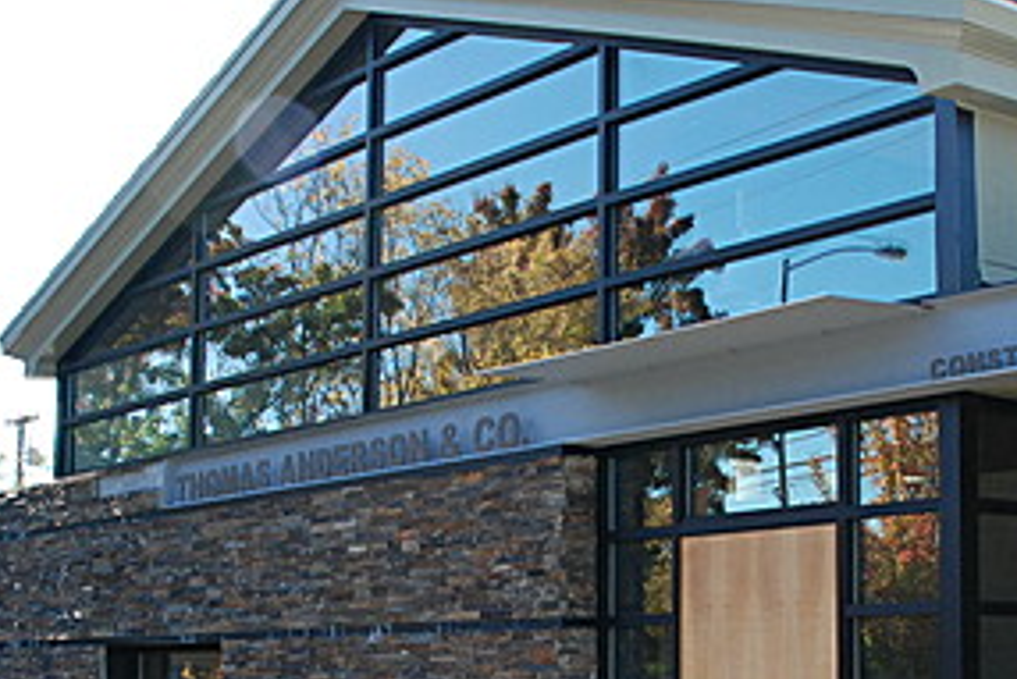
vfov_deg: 19.1
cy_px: 515
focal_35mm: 71
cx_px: 692
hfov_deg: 28.2
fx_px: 2007
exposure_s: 1/320
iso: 640
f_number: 9
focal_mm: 22
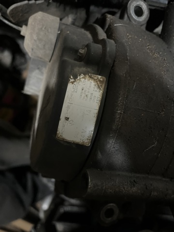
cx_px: 87
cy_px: 116
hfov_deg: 53.1
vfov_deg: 67.3
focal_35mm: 26
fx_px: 174
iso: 1250
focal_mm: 5.1
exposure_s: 1/17
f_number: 1.6
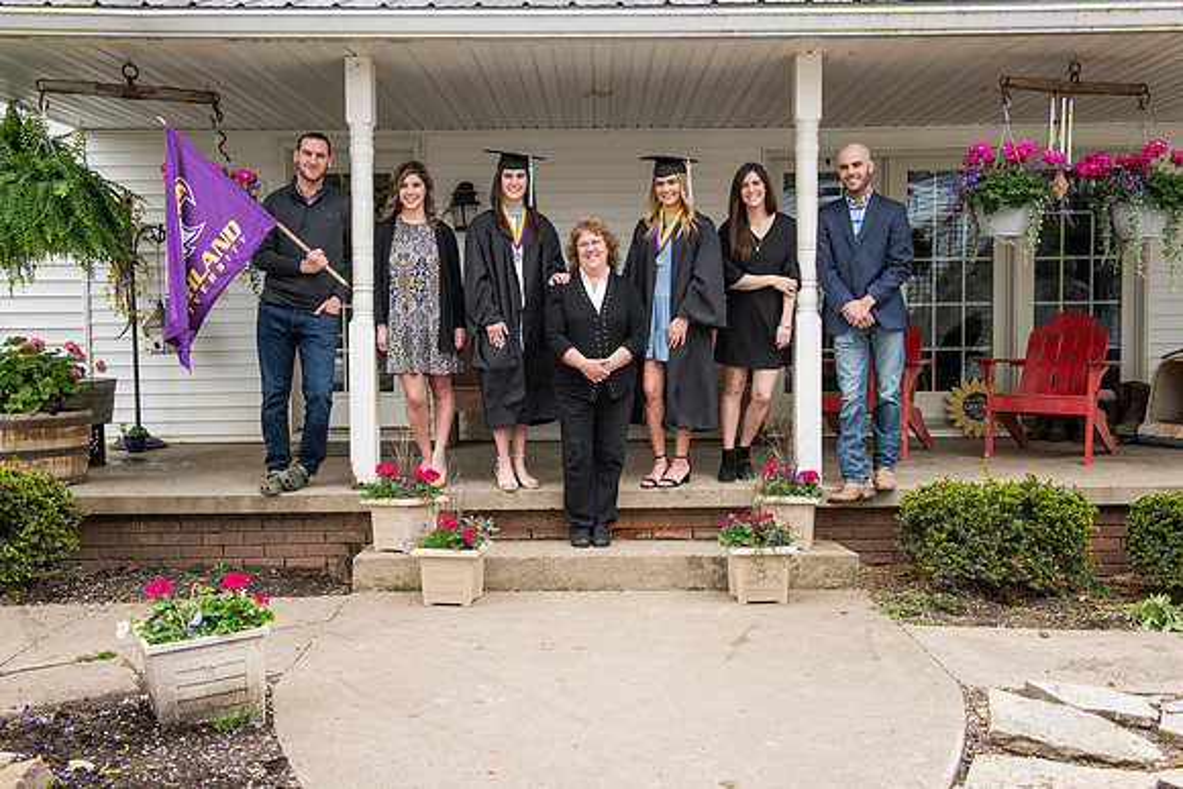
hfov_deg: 50.7
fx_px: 1249
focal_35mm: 38
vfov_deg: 35.1
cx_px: 592
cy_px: 394
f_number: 7.1
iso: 500
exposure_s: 1/250
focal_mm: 38
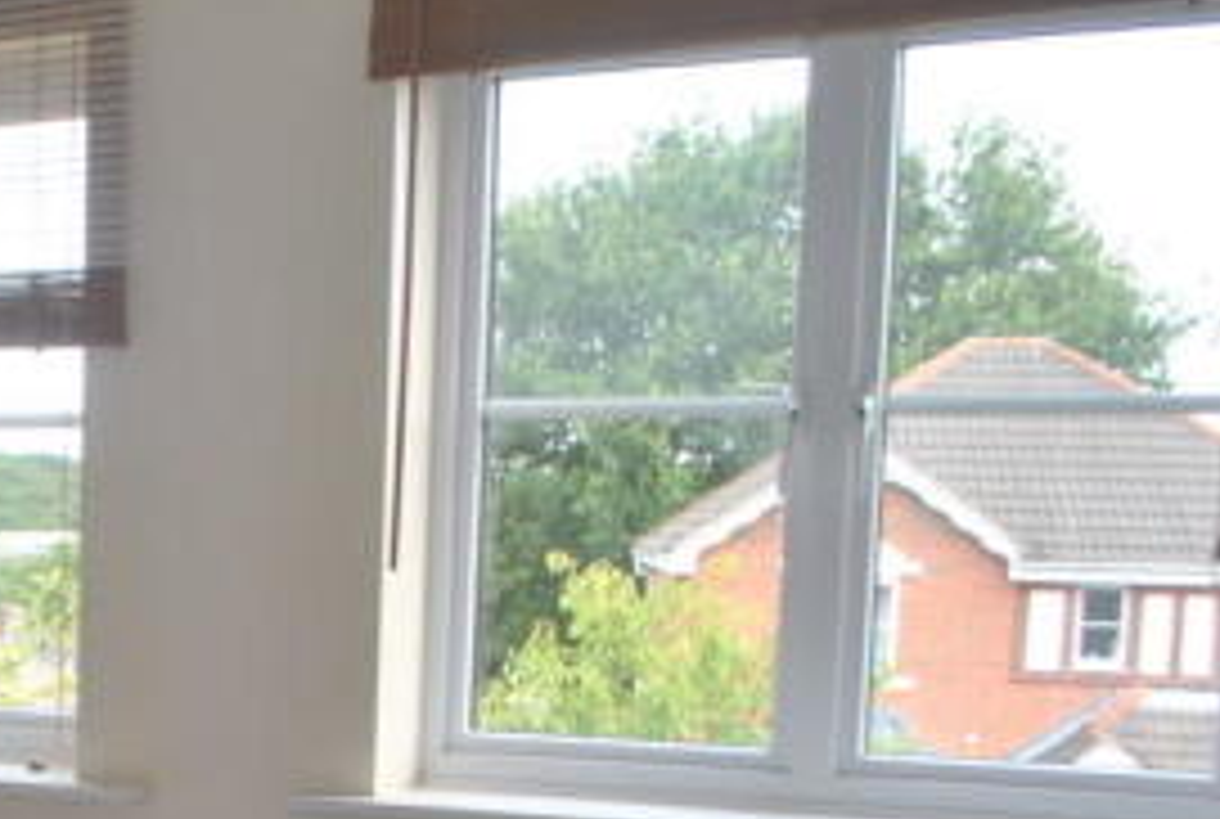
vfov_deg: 20.3
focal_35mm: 65
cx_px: -115
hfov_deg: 28.2
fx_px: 2208
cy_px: 853
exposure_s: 1/100
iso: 100
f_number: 4
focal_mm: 18
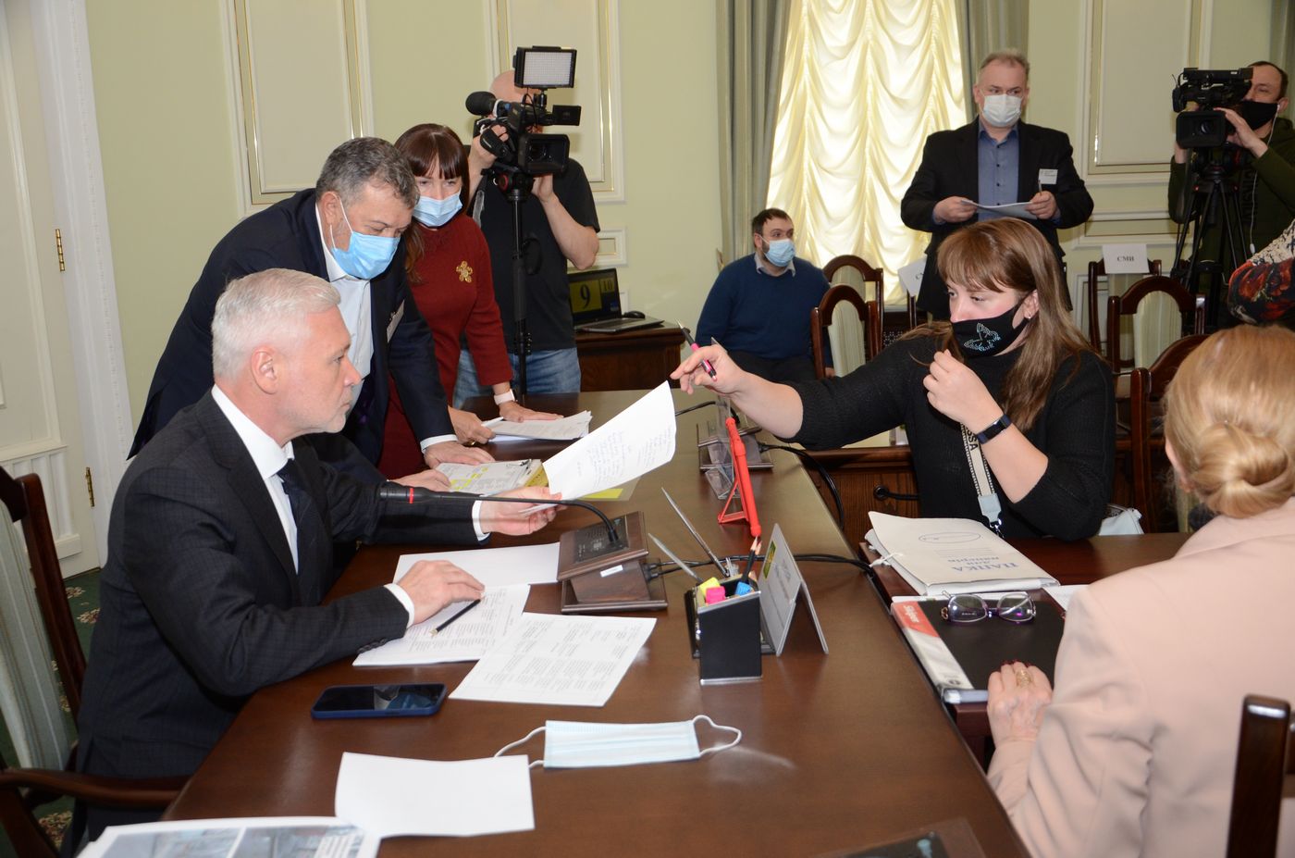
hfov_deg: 57.3
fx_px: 1185
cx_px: 648
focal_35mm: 33
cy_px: 429
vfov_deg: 39.8
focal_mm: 22
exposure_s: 1/250
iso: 800
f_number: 3.8
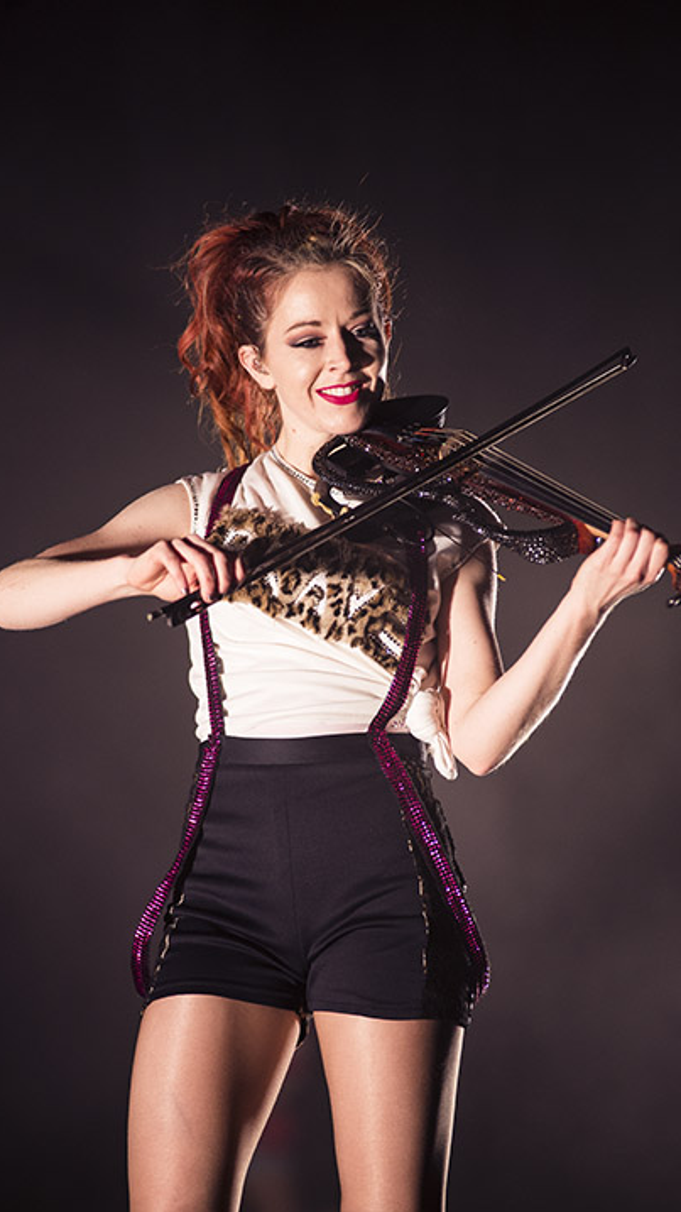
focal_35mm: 200
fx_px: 6424
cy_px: 605
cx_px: 344
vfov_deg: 10.8
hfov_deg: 6.1
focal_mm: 190
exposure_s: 1/500
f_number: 2.8
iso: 1600
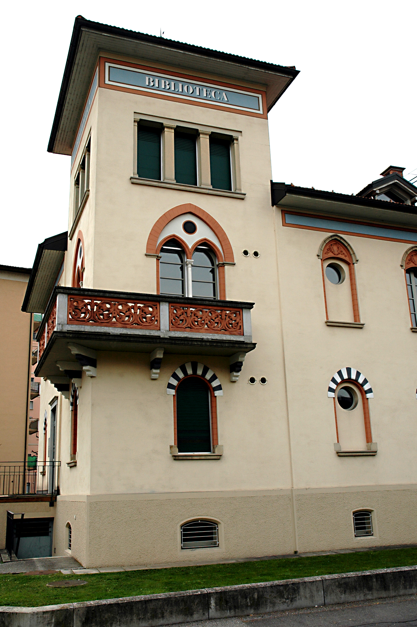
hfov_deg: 36.8
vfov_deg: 53.2
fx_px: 627
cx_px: 208
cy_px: 314
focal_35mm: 36
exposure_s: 1/320
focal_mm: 24
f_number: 10
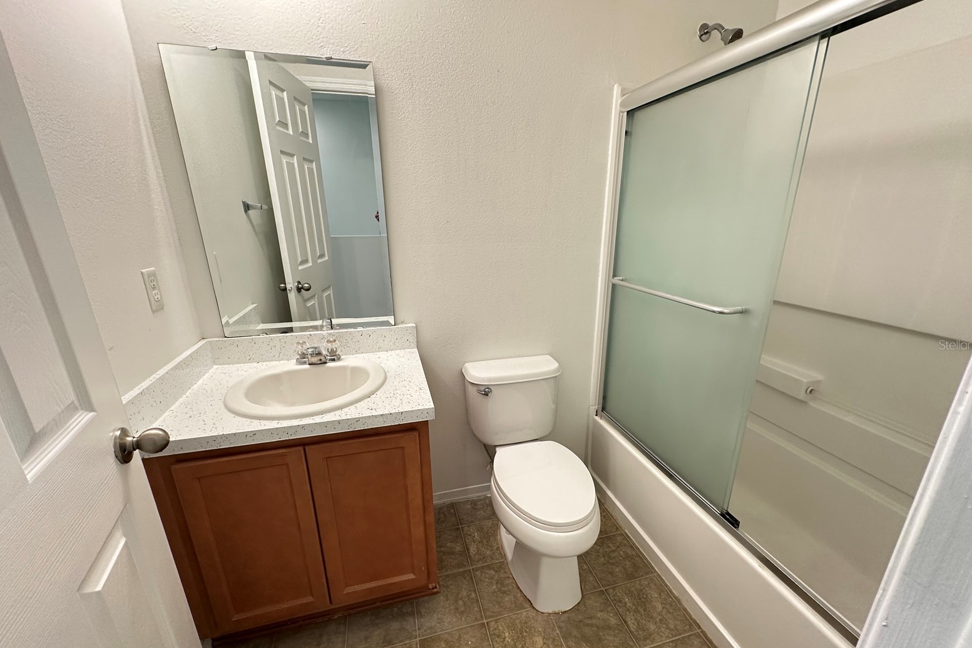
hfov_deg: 100.4
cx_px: 497
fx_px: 405
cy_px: 344
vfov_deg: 77.2
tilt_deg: -17.5
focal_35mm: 15
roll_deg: -0.1
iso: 200
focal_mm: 2.22
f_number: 2.2
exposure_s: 1/60
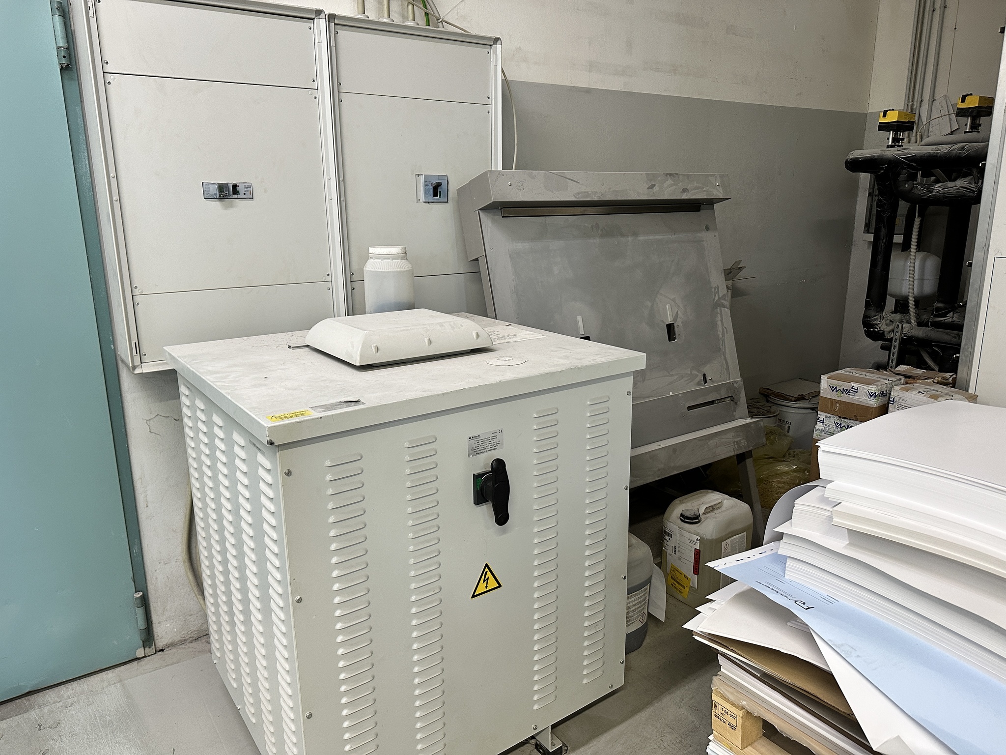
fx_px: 697
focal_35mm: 24
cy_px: 378
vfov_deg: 56.8
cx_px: 503
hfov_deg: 71.6
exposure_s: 1/100
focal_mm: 6.86
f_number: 1.78
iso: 200
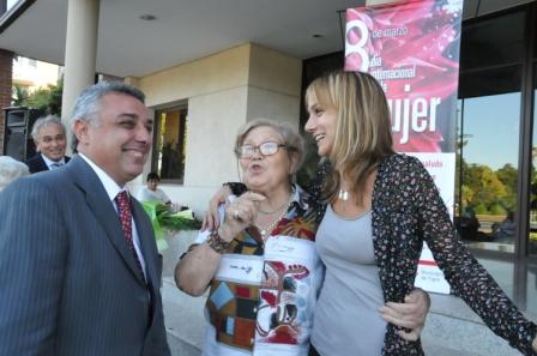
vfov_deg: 43.5
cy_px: 178
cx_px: 268
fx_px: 447
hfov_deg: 62.0
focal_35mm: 30
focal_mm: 20
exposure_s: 1/100
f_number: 11
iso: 2000
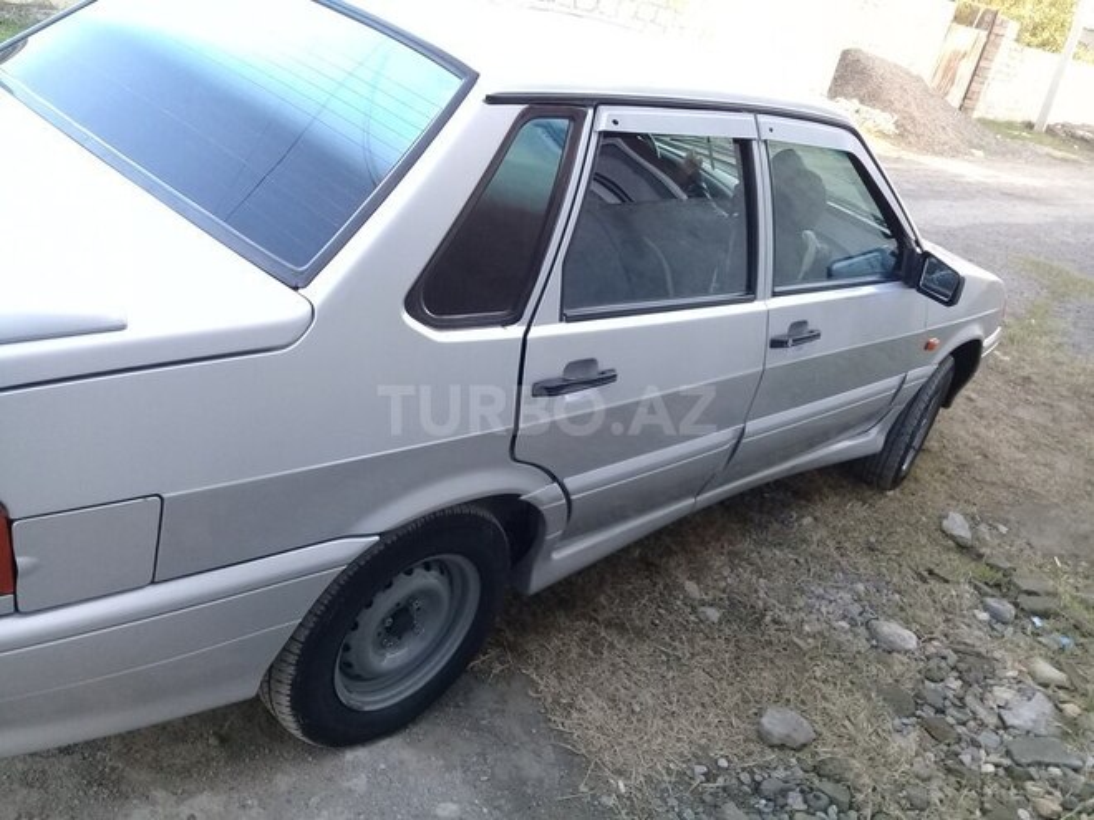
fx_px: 980
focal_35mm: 31
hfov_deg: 58.4
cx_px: 547
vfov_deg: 45.4
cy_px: 410
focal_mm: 3.3
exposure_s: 1/100
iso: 80
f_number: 2.2
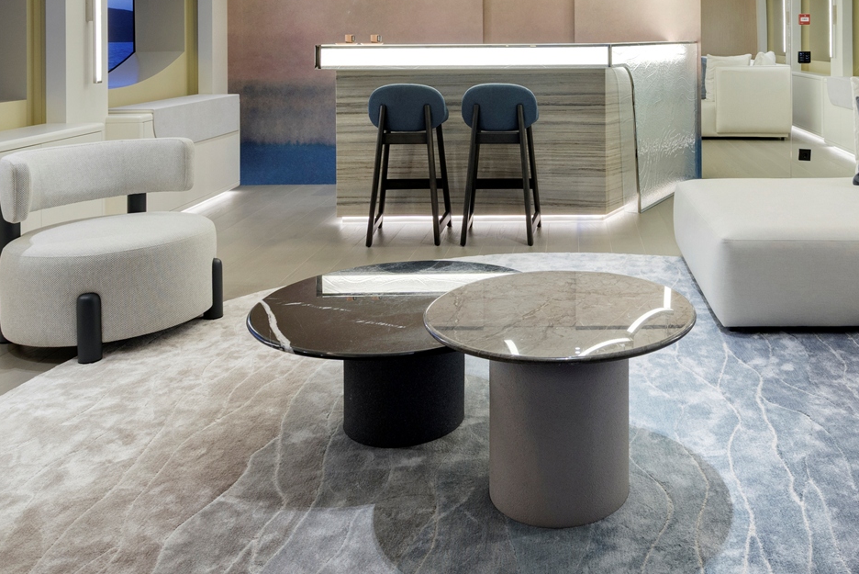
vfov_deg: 37.1
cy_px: 45
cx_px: 580
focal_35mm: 33
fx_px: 788
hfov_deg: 55.9
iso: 400
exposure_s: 1/10
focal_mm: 14
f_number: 11
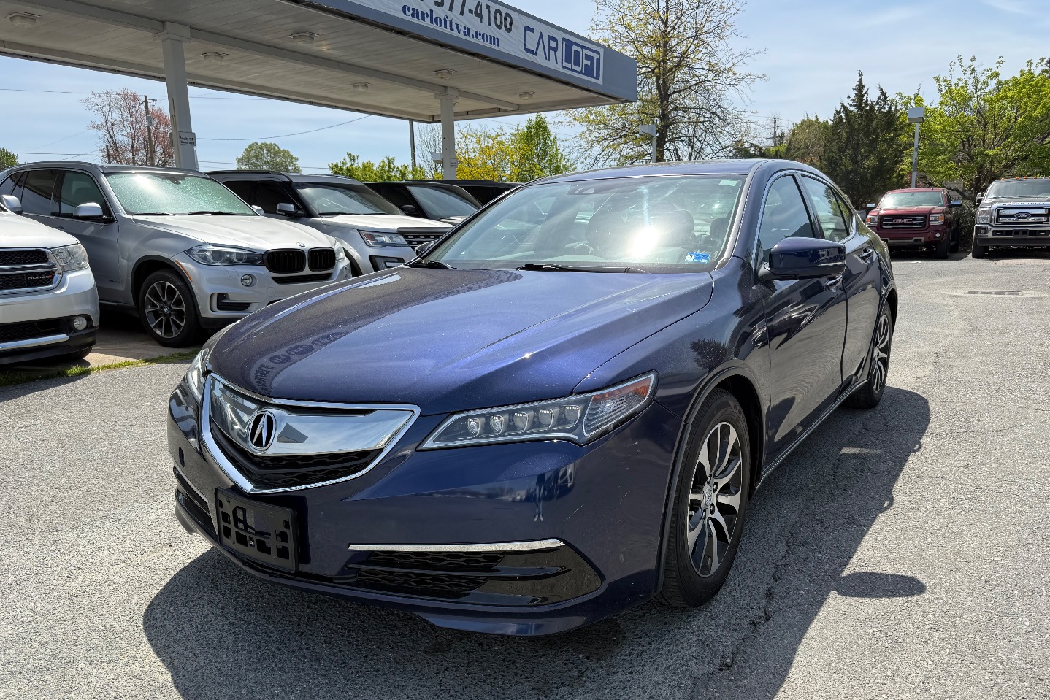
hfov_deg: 71.5
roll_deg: +1.1
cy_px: 388
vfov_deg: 51.2
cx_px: 525
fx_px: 729
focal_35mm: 25
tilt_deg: -11.3
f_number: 1.78
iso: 80
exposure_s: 1/2110
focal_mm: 6.76
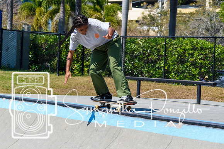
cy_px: 74
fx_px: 840
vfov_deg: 10.2
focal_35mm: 135
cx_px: 112
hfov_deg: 15.2
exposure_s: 1/1000
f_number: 8
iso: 200
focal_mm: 90
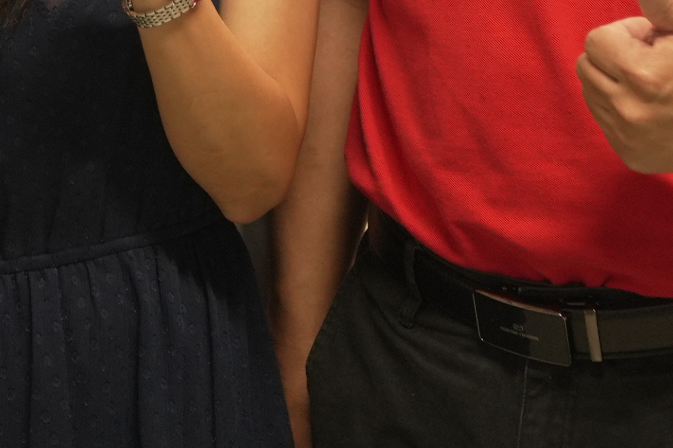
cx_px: 289
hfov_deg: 10.0
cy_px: -437
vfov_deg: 6.5
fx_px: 3846
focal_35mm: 206
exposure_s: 1/60
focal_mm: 28.1
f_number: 1.8
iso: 320
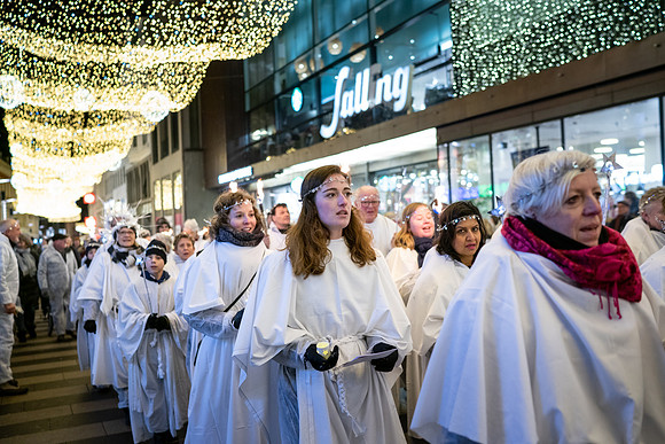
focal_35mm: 35
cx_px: 332
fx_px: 647
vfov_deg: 37.9
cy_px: 222
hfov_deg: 54.4
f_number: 2.5
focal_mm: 35
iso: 3200
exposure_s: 1/160
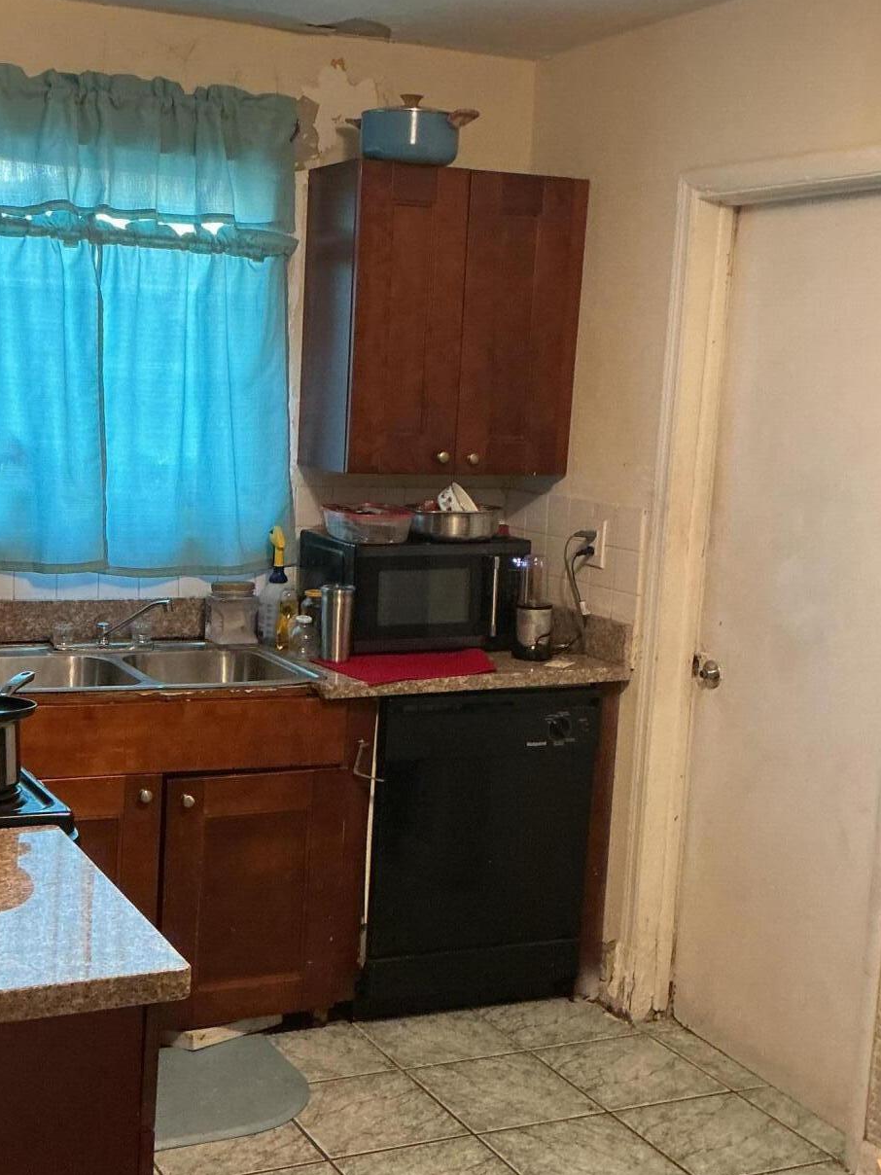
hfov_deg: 30.1
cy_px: 627
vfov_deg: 39.6
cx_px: 320
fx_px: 1629
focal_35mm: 48
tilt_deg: -9.6
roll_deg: -2.7
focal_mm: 3
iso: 250
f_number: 1.8
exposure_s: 1/40
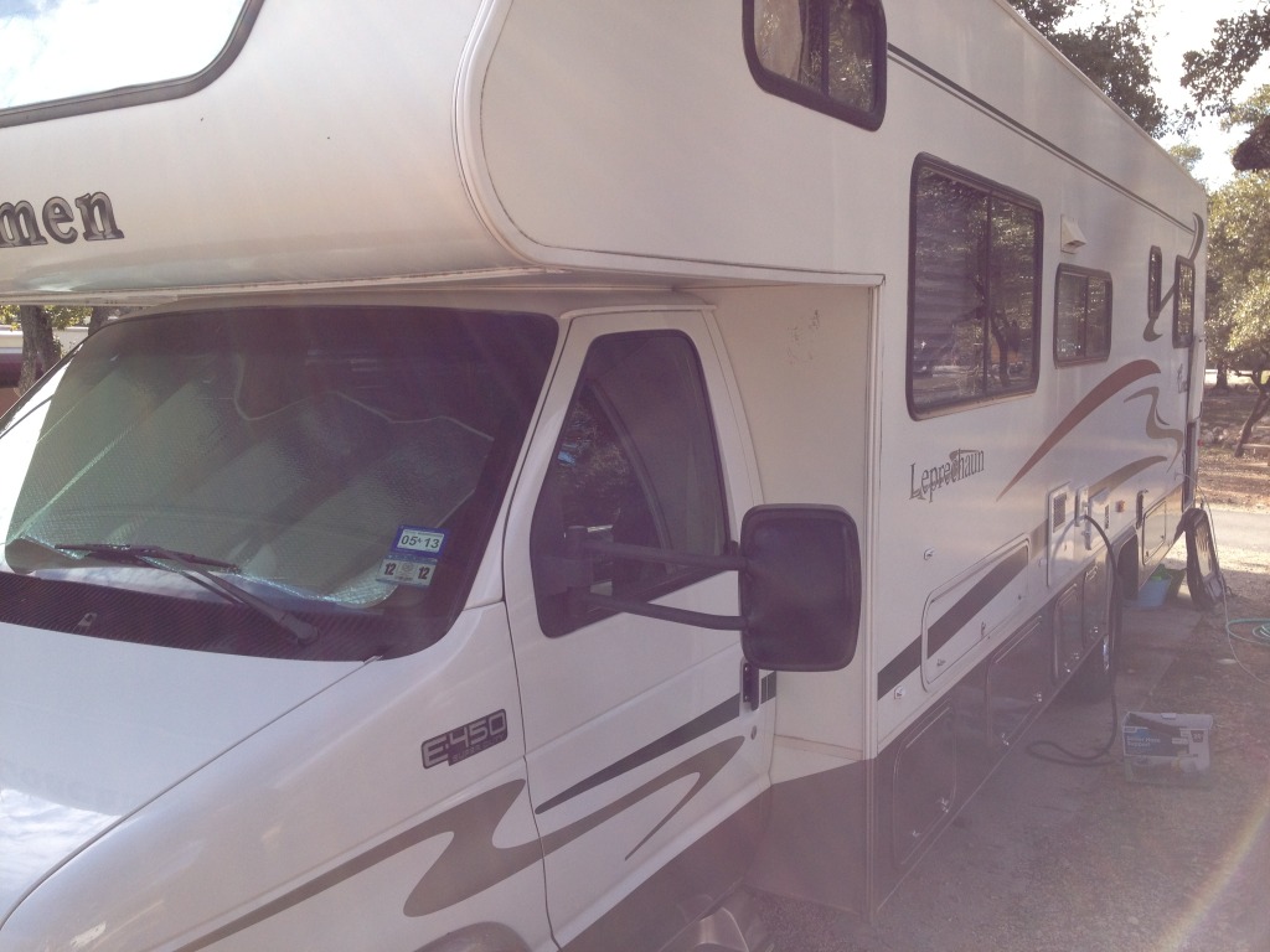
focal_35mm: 35
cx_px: 635
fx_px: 1284
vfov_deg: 40.7
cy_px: 476
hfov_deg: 52.6
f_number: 2.4
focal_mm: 4.28
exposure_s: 1/536
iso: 50
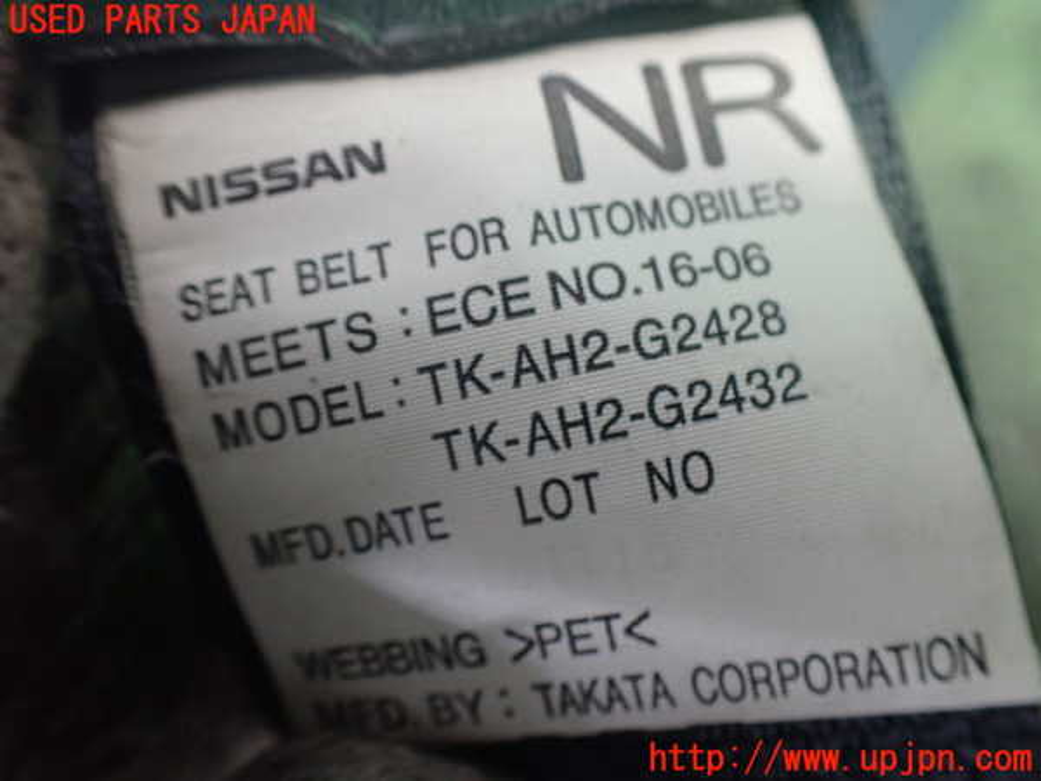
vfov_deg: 46.8
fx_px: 902
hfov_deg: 60.0
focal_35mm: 30
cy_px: 390
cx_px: 520
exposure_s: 1/80
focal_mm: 5.4
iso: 800
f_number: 2.3
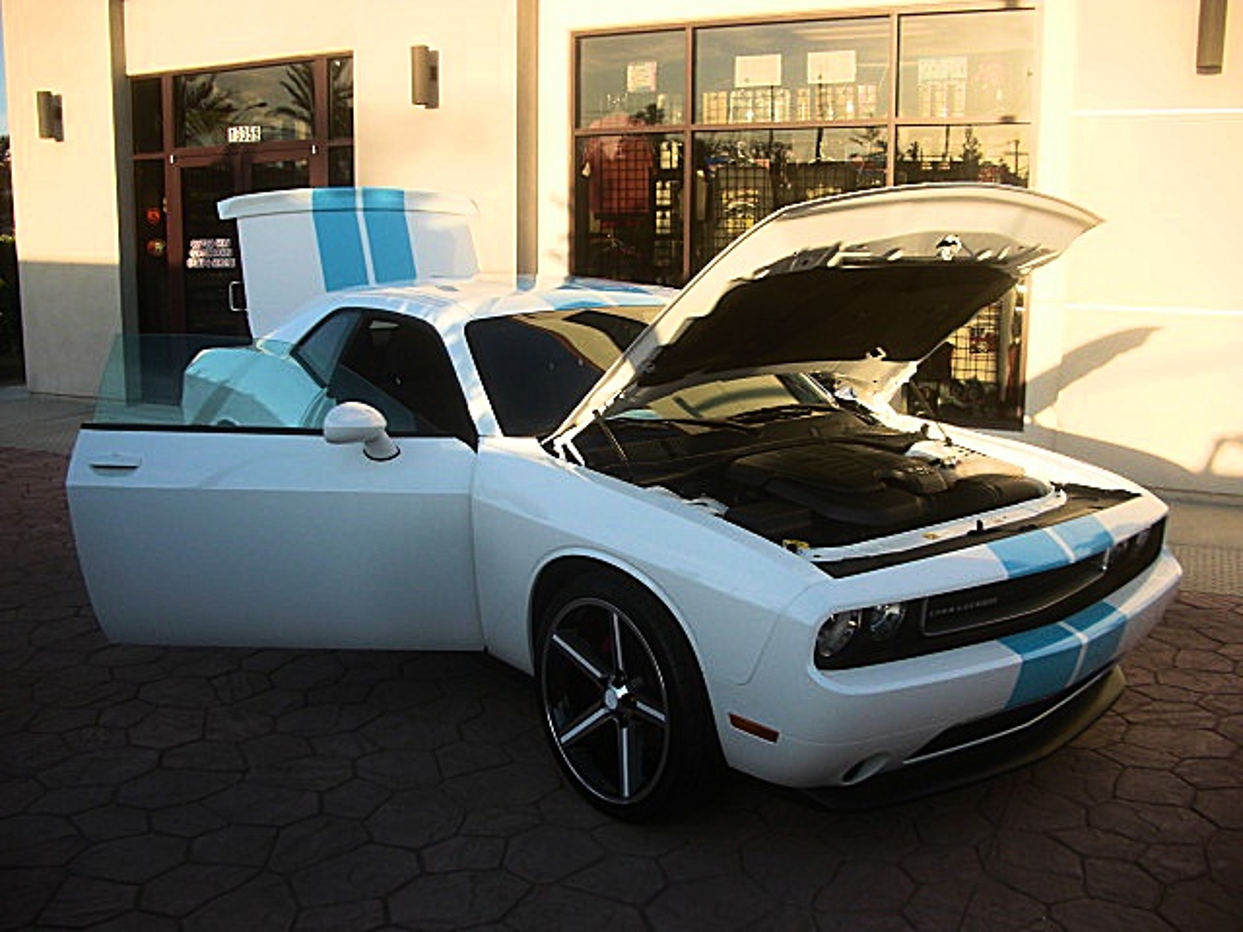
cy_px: 466
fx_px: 1293
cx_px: 622
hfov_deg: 51.4
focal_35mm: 36
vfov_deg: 39.7
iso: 50
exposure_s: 1/320
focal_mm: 6.3
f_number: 2.8
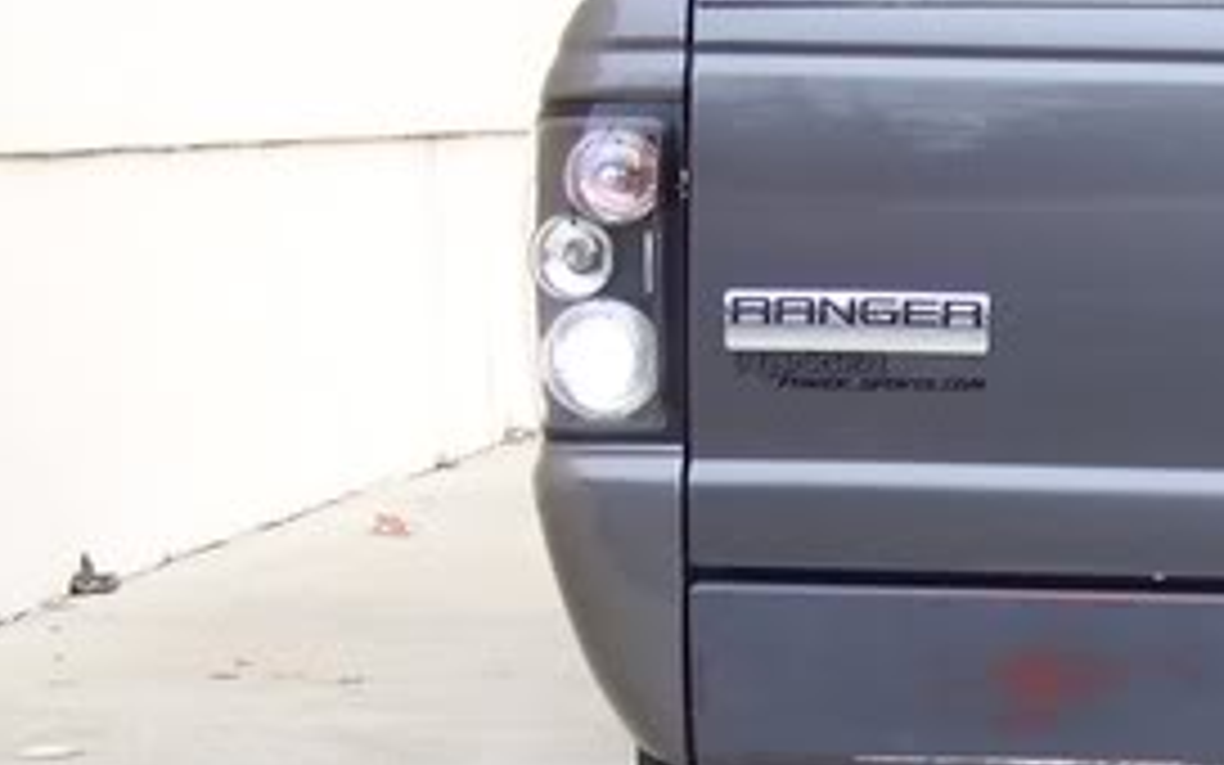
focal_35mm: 153
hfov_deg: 13.3
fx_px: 5104
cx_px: 1490
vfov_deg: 8.5
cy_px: 662
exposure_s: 1/40
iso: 64
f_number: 2.8
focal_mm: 7.6
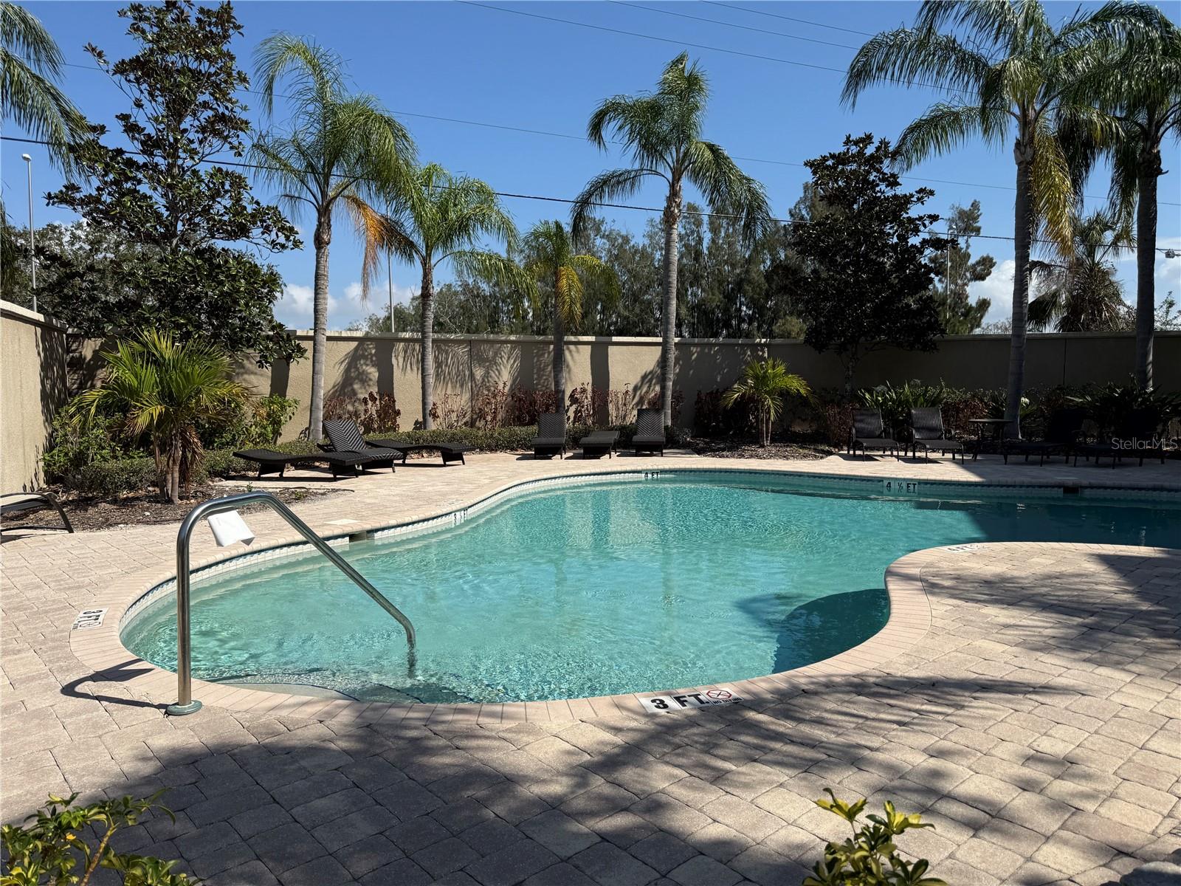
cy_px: 443
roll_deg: +0.2
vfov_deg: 56.8
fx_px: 819
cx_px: 590
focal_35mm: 24
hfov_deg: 71.6
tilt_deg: -3.7
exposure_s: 1/6711
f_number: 1.78
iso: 80
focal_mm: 6.76
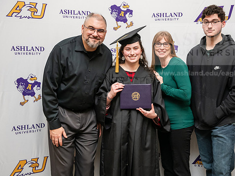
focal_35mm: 57
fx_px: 387
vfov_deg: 25.6
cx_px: 135
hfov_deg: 33.7
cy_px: 84
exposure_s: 1/160
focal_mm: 48
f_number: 3.5
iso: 2000
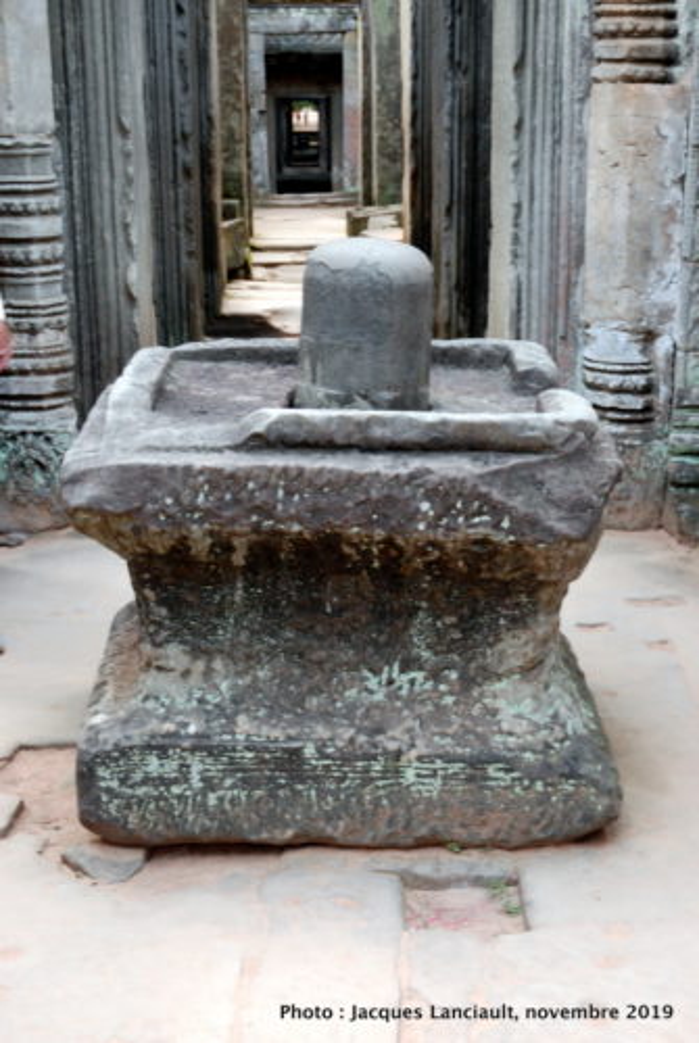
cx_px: 350
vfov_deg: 37.8
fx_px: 1524
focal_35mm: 52
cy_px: 522
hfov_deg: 25.8
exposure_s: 1/25
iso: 800
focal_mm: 35
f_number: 4.2
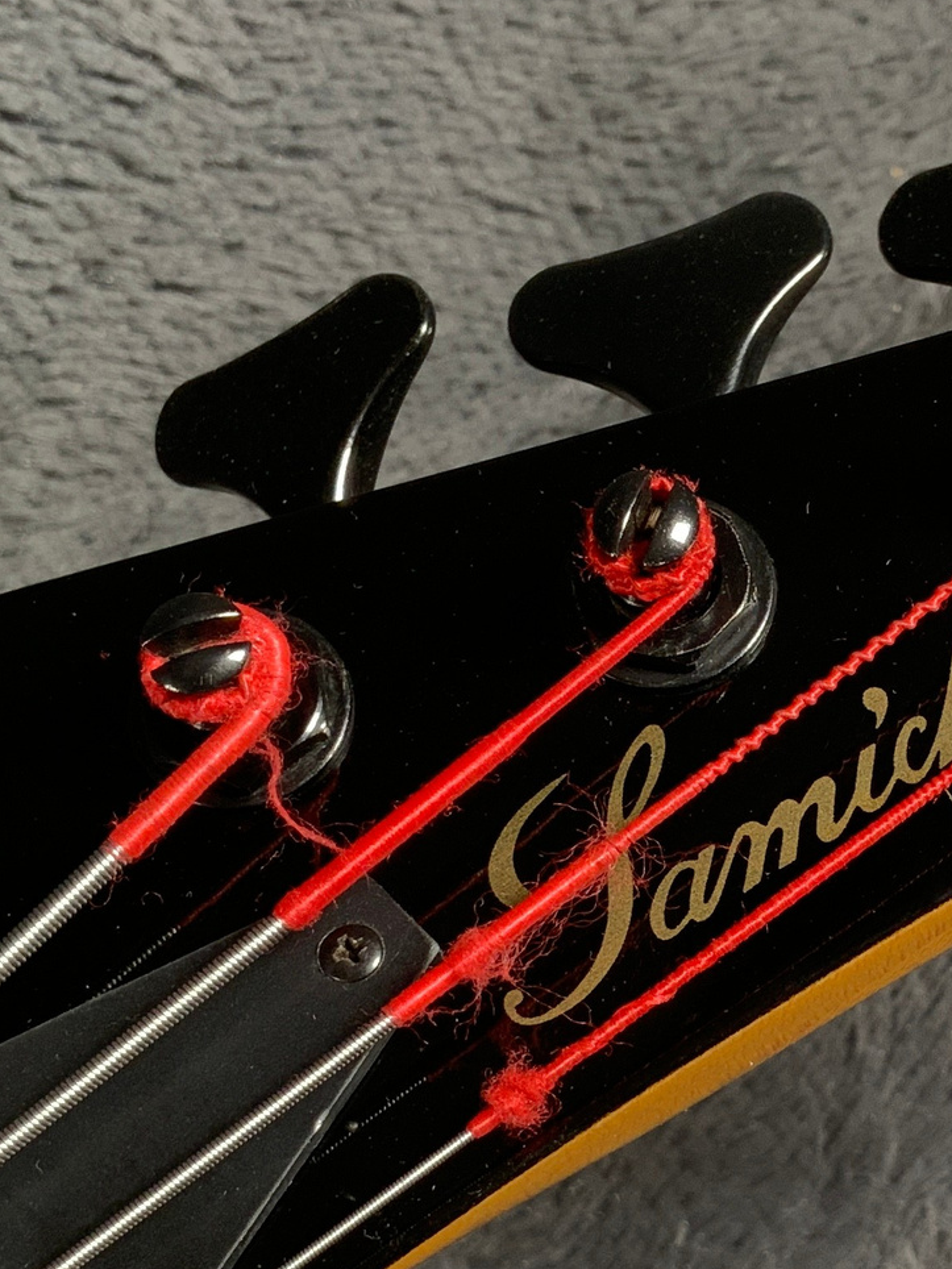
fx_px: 2824
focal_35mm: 77
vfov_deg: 25.1
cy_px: 893
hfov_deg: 18.8
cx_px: 881
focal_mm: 3
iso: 50
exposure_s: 1/78
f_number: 1.8
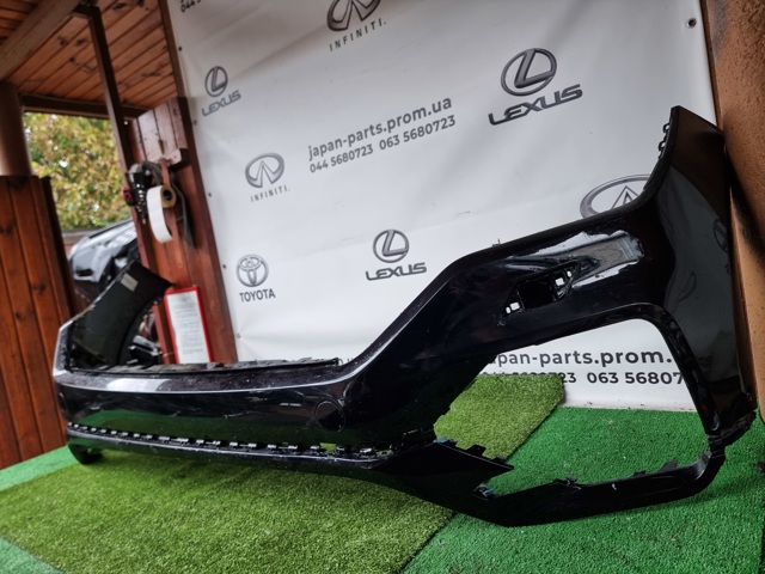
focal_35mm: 24
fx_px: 530
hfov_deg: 71.6
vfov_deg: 56.8
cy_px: 287
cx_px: 382
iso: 64
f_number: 1.8
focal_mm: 6.7
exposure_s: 1/100
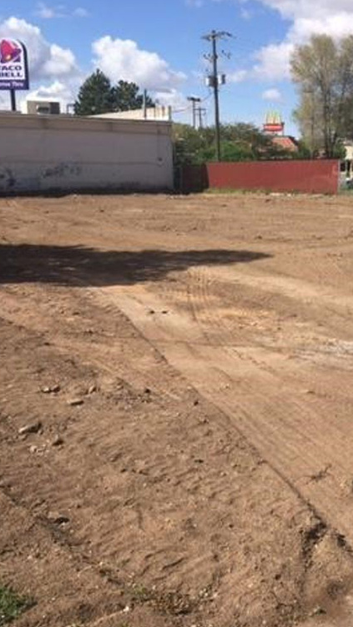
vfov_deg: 47.4
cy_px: 317
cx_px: 273
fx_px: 716
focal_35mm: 43
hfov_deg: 27.3
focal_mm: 4.15
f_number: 2.2
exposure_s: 1/2475
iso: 32
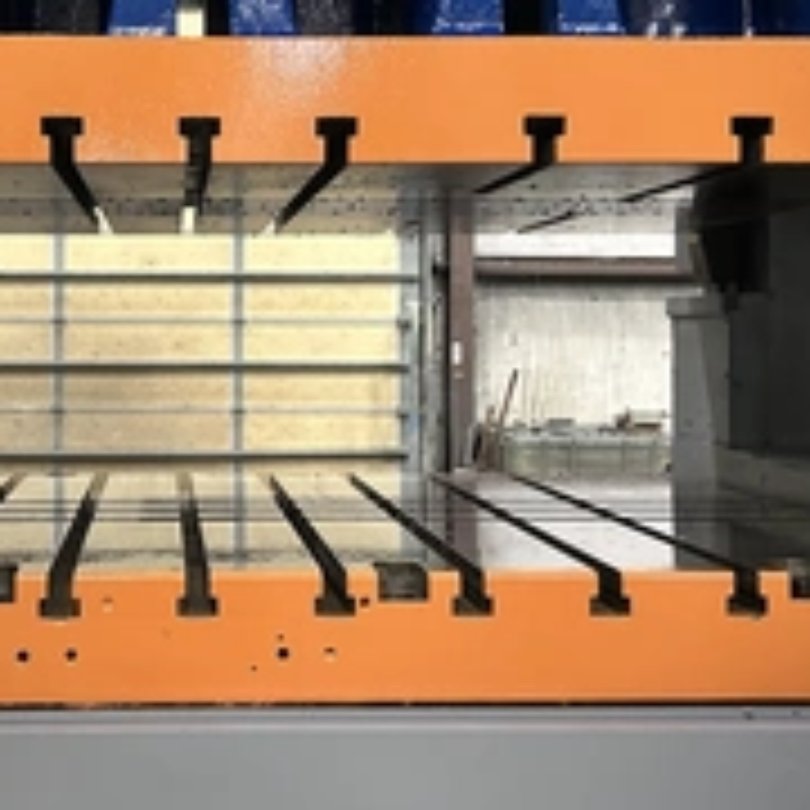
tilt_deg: -0.2
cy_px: 315
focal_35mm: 51
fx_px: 1350
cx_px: 194
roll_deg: +0.5
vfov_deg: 33.3
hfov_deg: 32.7
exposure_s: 1/40
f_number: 1.5
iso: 500
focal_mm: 5.7
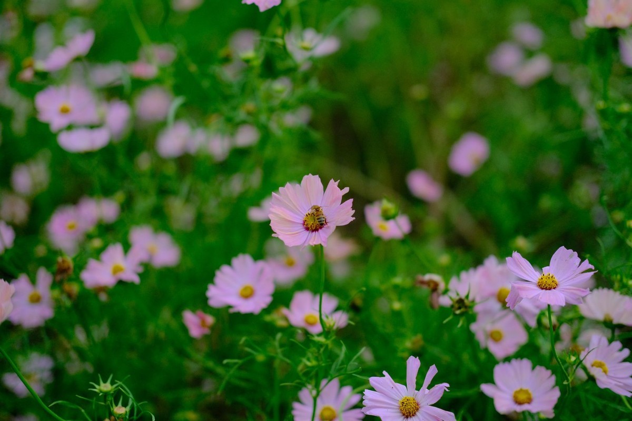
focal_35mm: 53
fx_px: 930
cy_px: 210
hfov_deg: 37.5
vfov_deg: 25.5
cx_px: 316
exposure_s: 1/8500
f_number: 2
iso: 640
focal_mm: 35
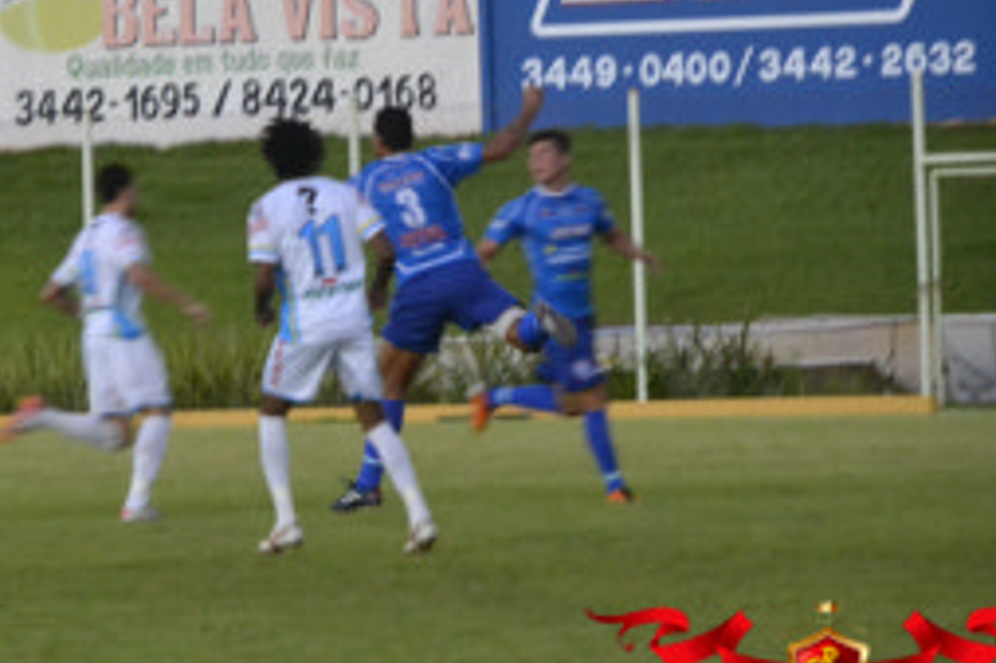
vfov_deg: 3.4
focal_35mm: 399
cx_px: 157
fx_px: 11031
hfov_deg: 5.2
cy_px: 218
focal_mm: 135
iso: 3200
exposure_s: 1/80
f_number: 5.6
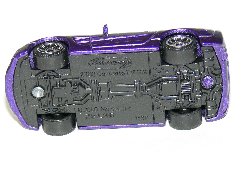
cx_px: 116
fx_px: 1361
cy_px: 86
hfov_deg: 9.7
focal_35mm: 204
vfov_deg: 7.3
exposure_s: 1/30
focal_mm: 27.1
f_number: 3.6
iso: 100
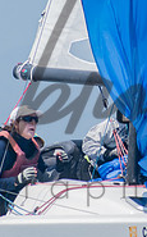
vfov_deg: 2.1
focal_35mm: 1008
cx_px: 112
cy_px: 92
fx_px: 6487
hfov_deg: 1.3
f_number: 8
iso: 400
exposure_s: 1/1250
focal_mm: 210
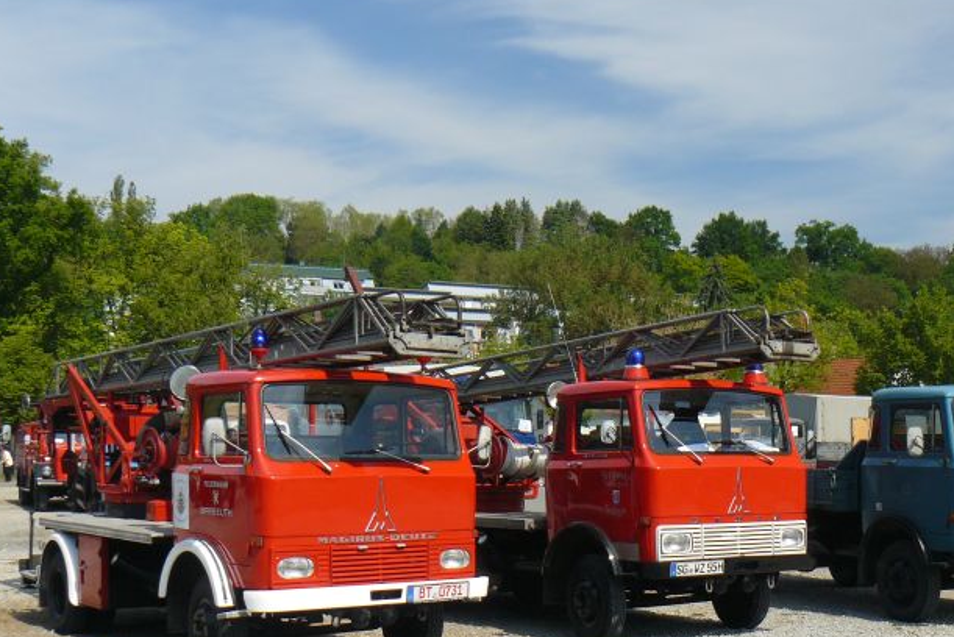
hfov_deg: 40.1
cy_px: 398
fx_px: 1299
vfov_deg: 27.5
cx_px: 582
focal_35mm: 49
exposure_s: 1/250
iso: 100
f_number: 4
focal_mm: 6
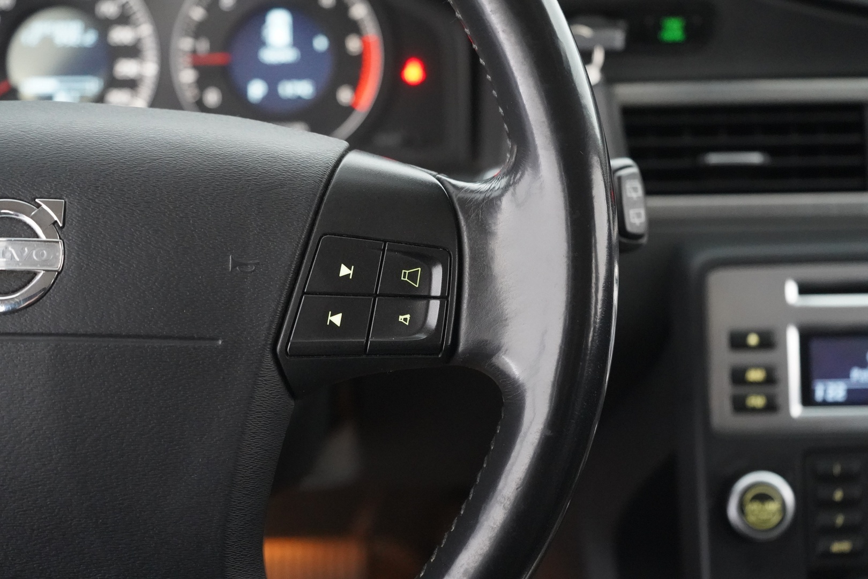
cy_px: 290
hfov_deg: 39.6
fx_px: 1205
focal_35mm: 50
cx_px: 434
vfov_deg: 27.0
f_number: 4.5
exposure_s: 1/40
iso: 12800
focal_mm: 50
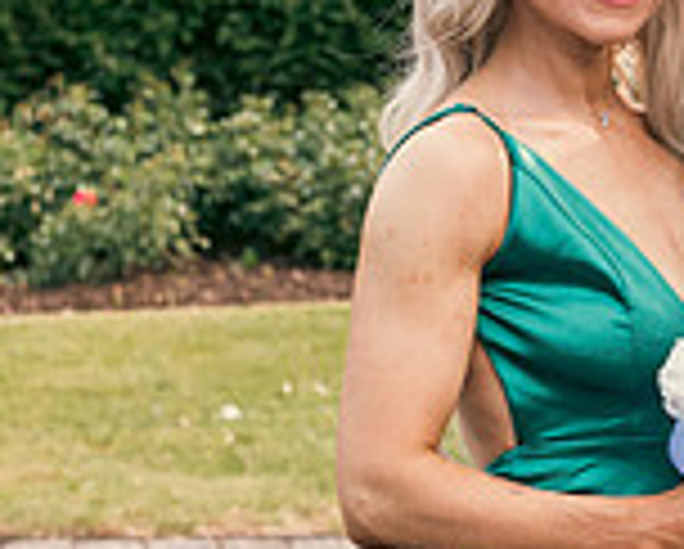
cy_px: 182
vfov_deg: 6.2
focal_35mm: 250
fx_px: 5067
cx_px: 612
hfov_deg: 7.7
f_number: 6.3
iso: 250
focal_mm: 70
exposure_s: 1/200
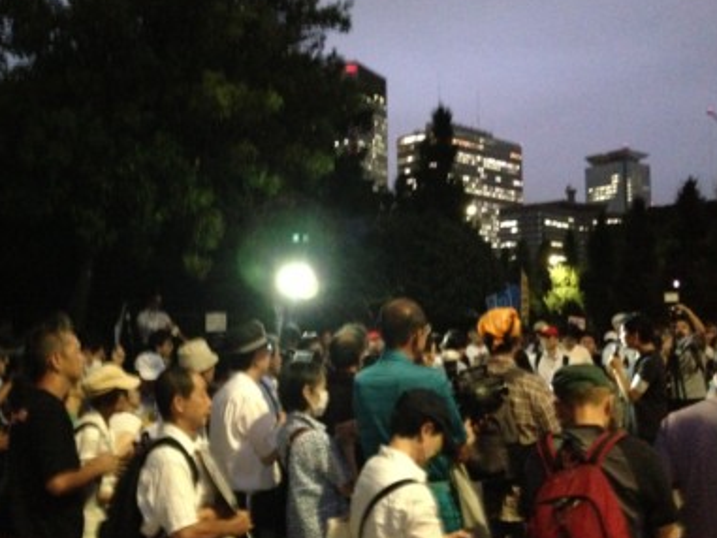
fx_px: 808
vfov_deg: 36.8
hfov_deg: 47.8
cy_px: 263
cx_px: 318
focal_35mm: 39
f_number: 2.4
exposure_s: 1/15
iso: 800
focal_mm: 4.13
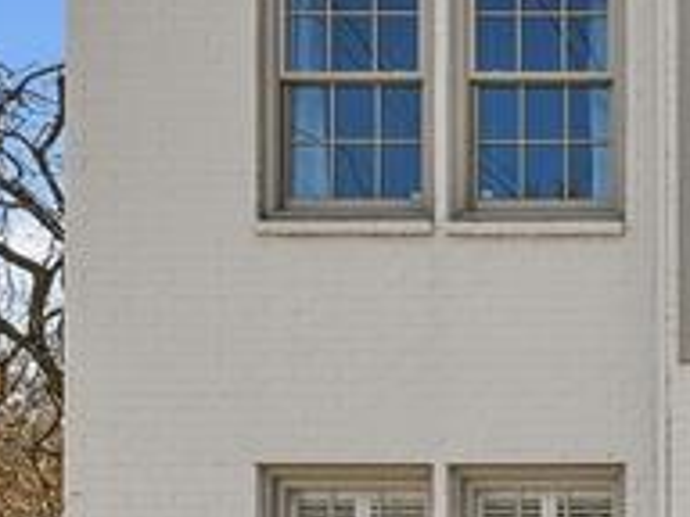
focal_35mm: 92
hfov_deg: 18.4
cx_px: 1096
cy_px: 684
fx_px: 1834
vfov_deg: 15.3
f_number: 7.1
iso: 1000
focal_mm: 18
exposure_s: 1/8000
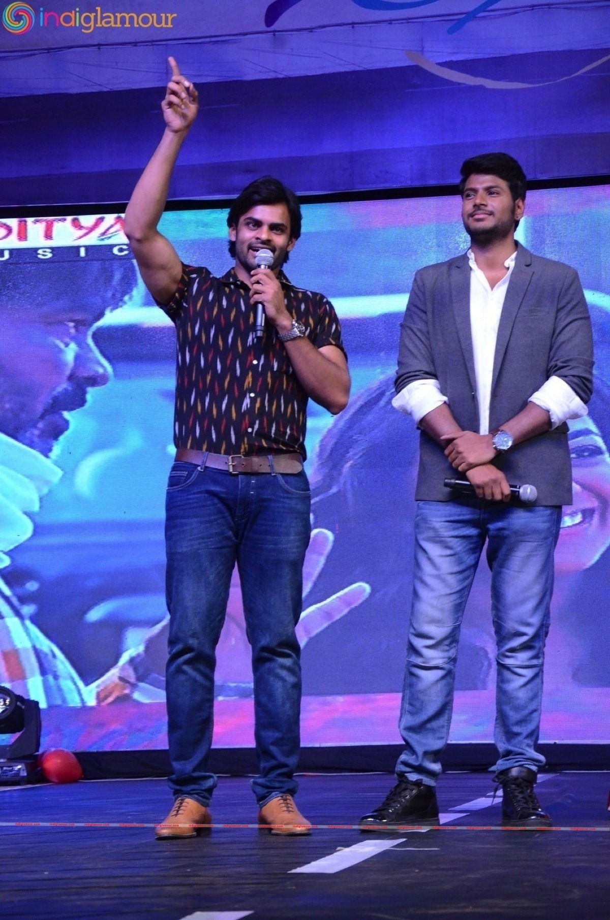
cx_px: 305
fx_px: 2871
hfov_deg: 12.1
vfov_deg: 18.2
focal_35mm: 112
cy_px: 460
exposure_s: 1/125
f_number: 5.6
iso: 3200
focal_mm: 75
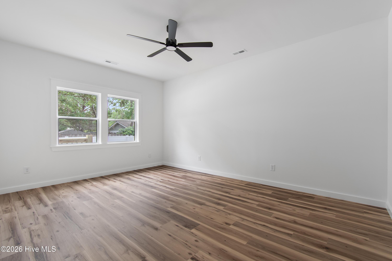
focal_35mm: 15
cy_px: 130
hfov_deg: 100.4
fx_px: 163
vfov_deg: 77.3
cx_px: 196
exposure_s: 1/5
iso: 100
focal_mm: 10
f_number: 4.5
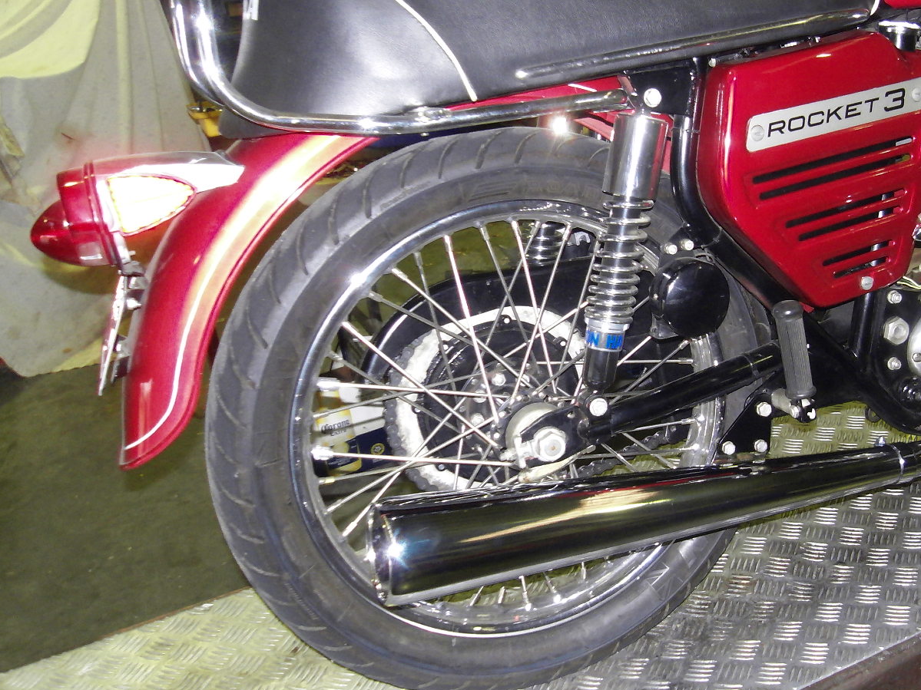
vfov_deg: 35.1
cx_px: 750
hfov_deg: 43.4
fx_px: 1091
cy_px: 301
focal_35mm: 41
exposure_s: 1/40
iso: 160
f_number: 2.8
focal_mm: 4.3
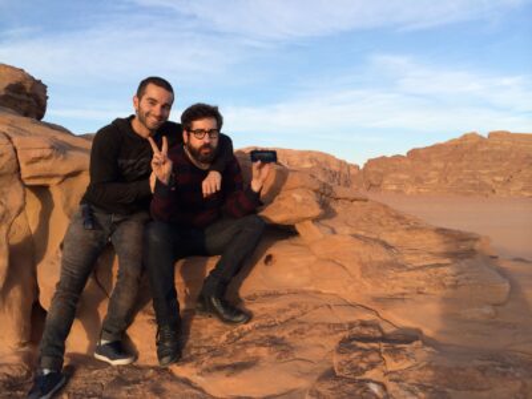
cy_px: 200
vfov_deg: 46.8
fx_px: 461
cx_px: 266
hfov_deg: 60.0
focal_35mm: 30
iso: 32
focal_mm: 4.12
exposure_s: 1/477
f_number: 2.2
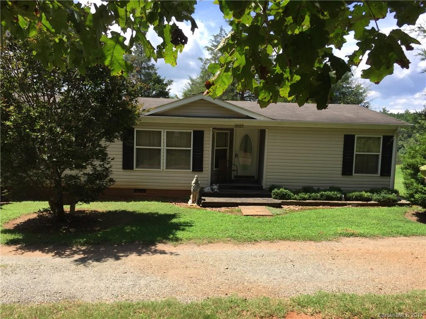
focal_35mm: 29
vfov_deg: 48.2
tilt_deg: -8.0
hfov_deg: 61.7
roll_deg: -2.5
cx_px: 213
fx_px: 357
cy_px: 160
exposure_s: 1/1014
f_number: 2.2
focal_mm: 4.15
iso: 32
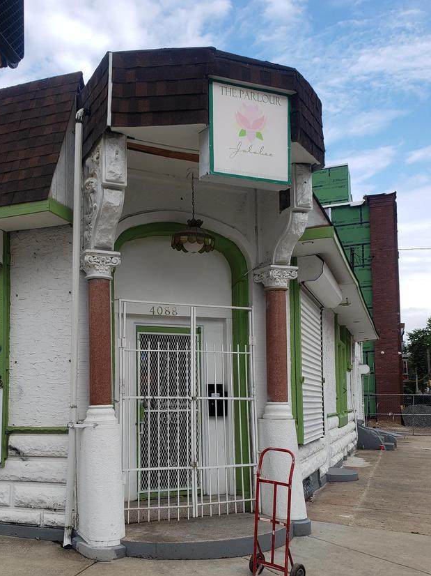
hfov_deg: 41.4
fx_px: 565
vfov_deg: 53.5
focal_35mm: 34
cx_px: 156
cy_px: 354
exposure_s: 1/644
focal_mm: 4.3
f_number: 2.4
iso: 50
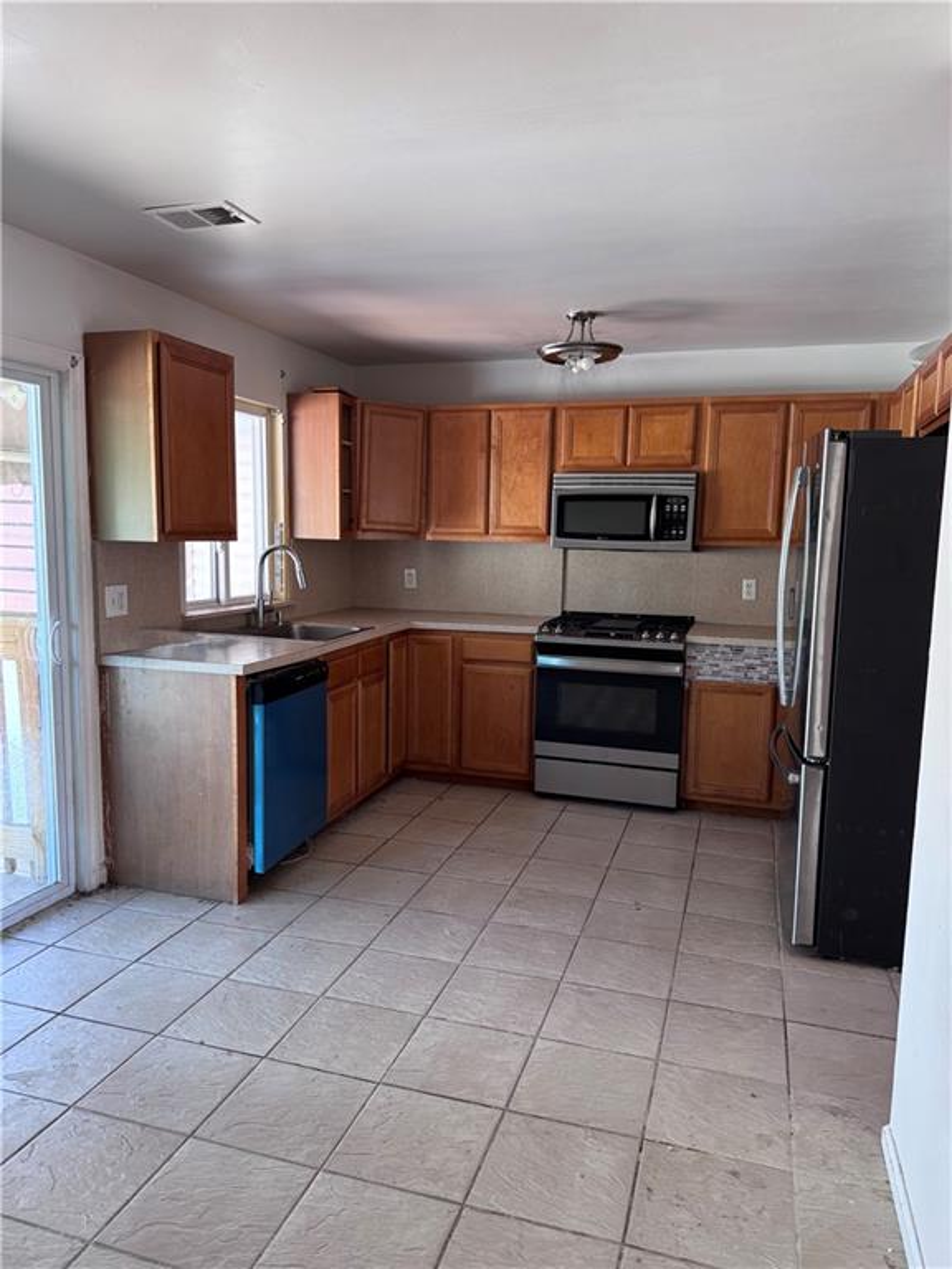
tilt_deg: -7.2
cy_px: 634
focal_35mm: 24
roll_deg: -0.3
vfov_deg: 71.6
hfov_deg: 56.8
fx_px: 880
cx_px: 476
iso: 160
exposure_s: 1/121
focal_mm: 6.76
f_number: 1.78
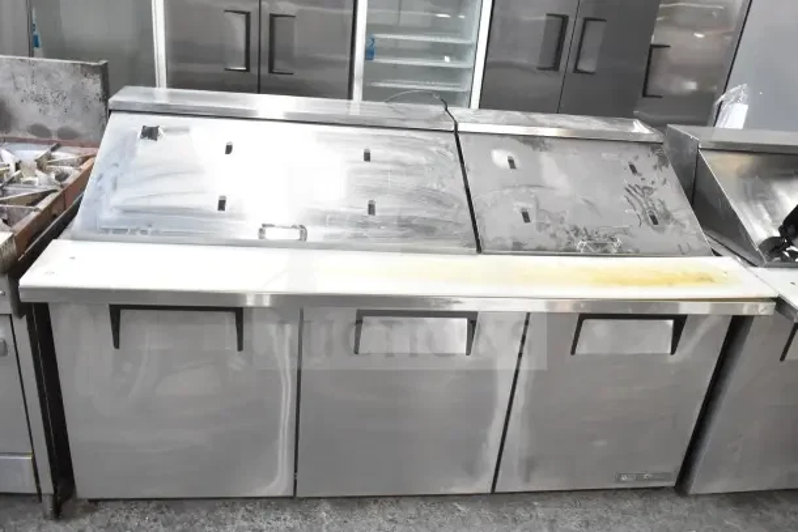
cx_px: 399
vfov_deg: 43.6
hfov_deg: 61.9
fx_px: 665
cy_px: 266
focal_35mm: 30
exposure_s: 1/125
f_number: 6.3
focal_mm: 20
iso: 1600
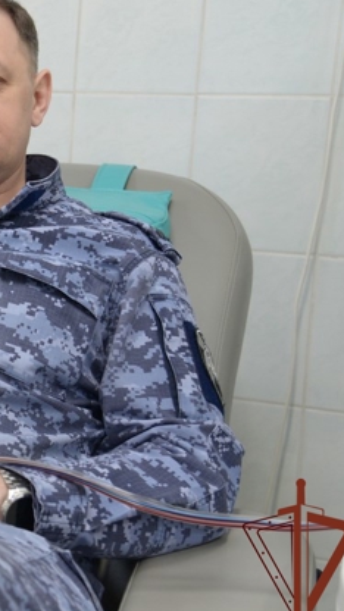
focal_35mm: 83
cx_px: -184
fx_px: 1346
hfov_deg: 13.6
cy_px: 285
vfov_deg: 25.6
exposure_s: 1/160
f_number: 4
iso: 800
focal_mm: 44
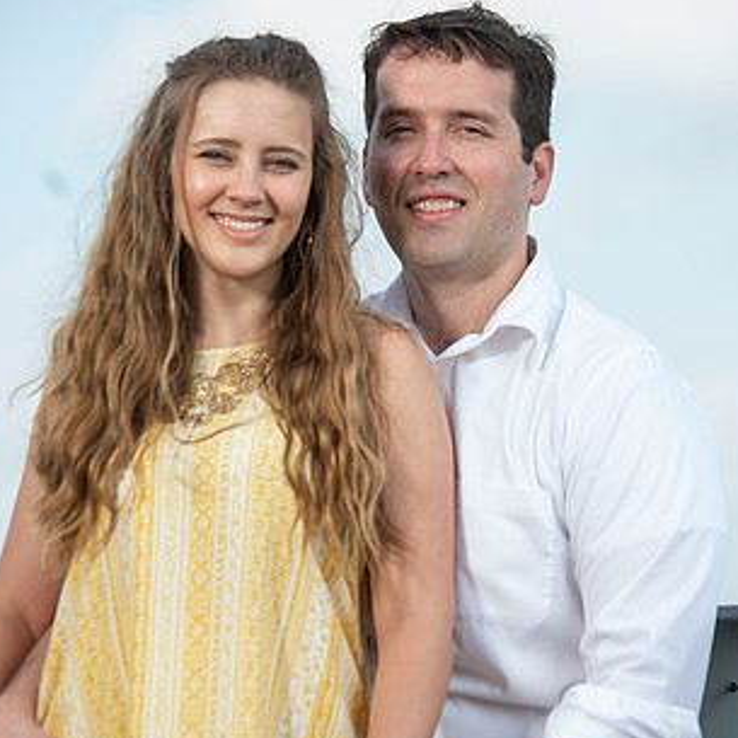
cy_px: 409
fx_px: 5644
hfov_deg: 7.5
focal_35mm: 234
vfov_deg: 7.5
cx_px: 392
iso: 50
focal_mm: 145
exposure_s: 1/200
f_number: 5.6
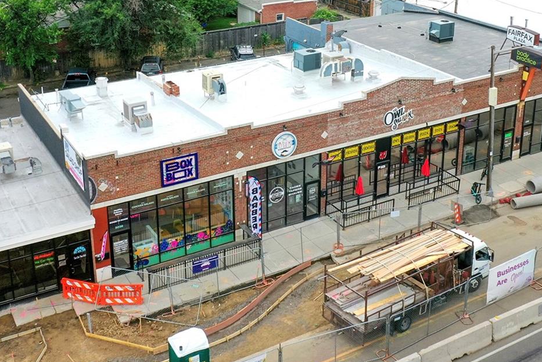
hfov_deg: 41.0
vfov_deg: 27.5
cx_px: 311
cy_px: 75
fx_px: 723
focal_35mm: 48
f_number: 5.6
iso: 100
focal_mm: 10.26
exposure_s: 1/400
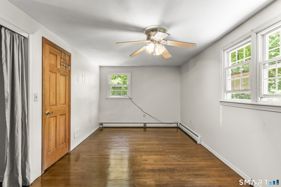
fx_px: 140
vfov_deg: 67.4
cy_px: 94
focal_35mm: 18
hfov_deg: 90.0
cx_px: 140
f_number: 8
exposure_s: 1/1.67
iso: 320
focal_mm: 18
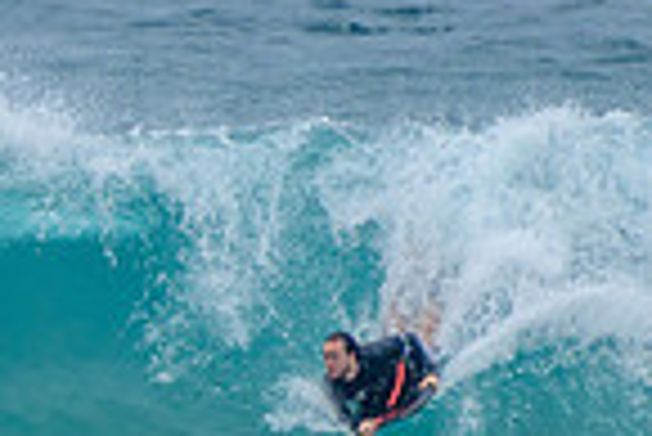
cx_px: -170
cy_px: 404
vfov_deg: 0.6
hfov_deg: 0.9
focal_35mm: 2205
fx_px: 39974
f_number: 5.6
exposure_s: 1/2000
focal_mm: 400
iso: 200
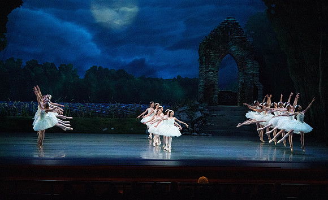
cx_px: 164
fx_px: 931
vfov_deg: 12.3
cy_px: 109
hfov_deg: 20.0
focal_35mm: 105
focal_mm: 102
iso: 8000
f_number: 5.6
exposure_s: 1/250
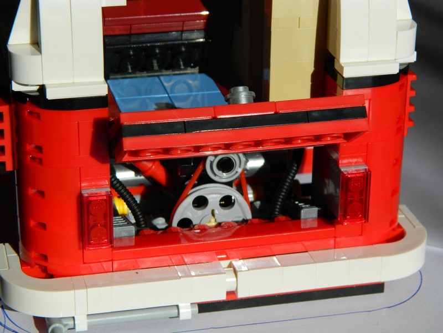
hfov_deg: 19.1
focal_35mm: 103
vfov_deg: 14.4
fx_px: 1318
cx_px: 222
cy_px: 166
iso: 80
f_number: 4.5
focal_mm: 18.6
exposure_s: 1/500
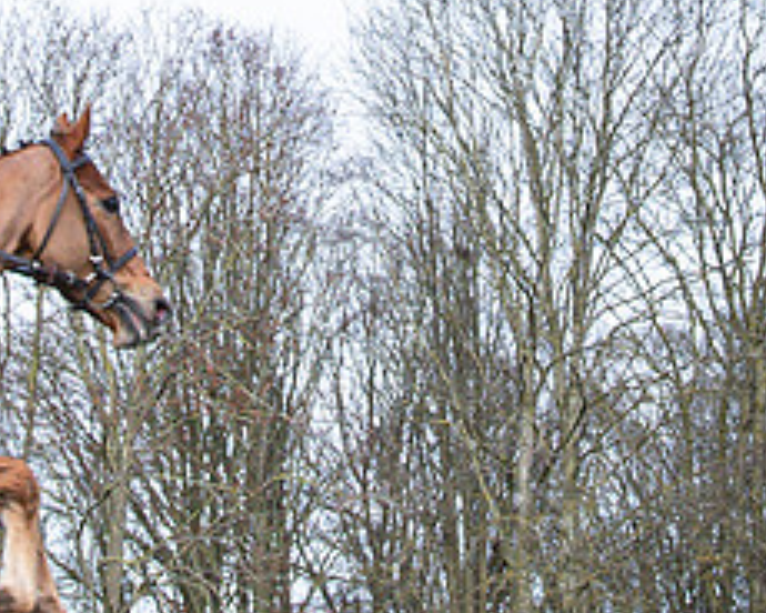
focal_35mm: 92
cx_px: 379
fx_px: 2086
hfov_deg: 20.8
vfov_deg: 16.1
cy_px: -100
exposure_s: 1/1000
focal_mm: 19
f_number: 8
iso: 2000
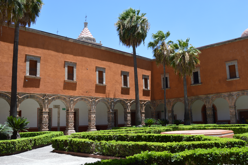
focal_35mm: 34
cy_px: 82
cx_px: 124
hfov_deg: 55.1
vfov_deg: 38.3
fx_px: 237
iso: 100
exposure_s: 1/200
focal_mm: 23
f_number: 7.1
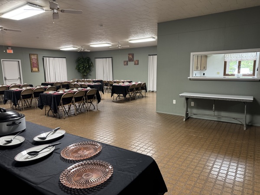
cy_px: 98
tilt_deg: -8.8
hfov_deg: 71.6
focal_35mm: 24
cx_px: 130
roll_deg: +0.8
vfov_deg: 56.8
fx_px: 180
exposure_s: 1/60
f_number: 1.78
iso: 200
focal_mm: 6.76
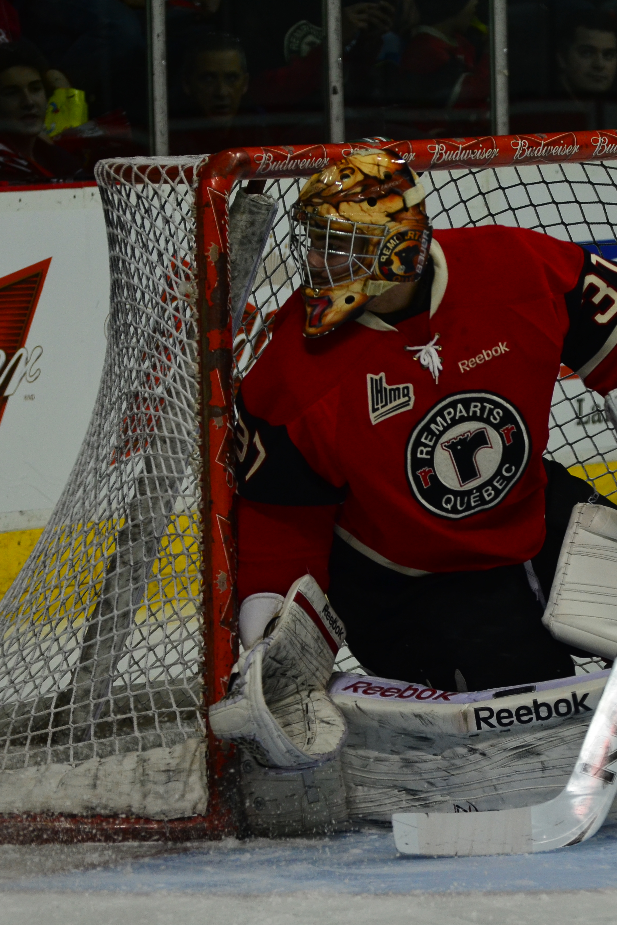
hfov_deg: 4.3
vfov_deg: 6.5
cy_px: 462
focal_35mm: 317
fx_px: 8149
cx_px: 501
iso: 800
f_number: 4.8
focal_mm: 140
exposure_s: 1/500
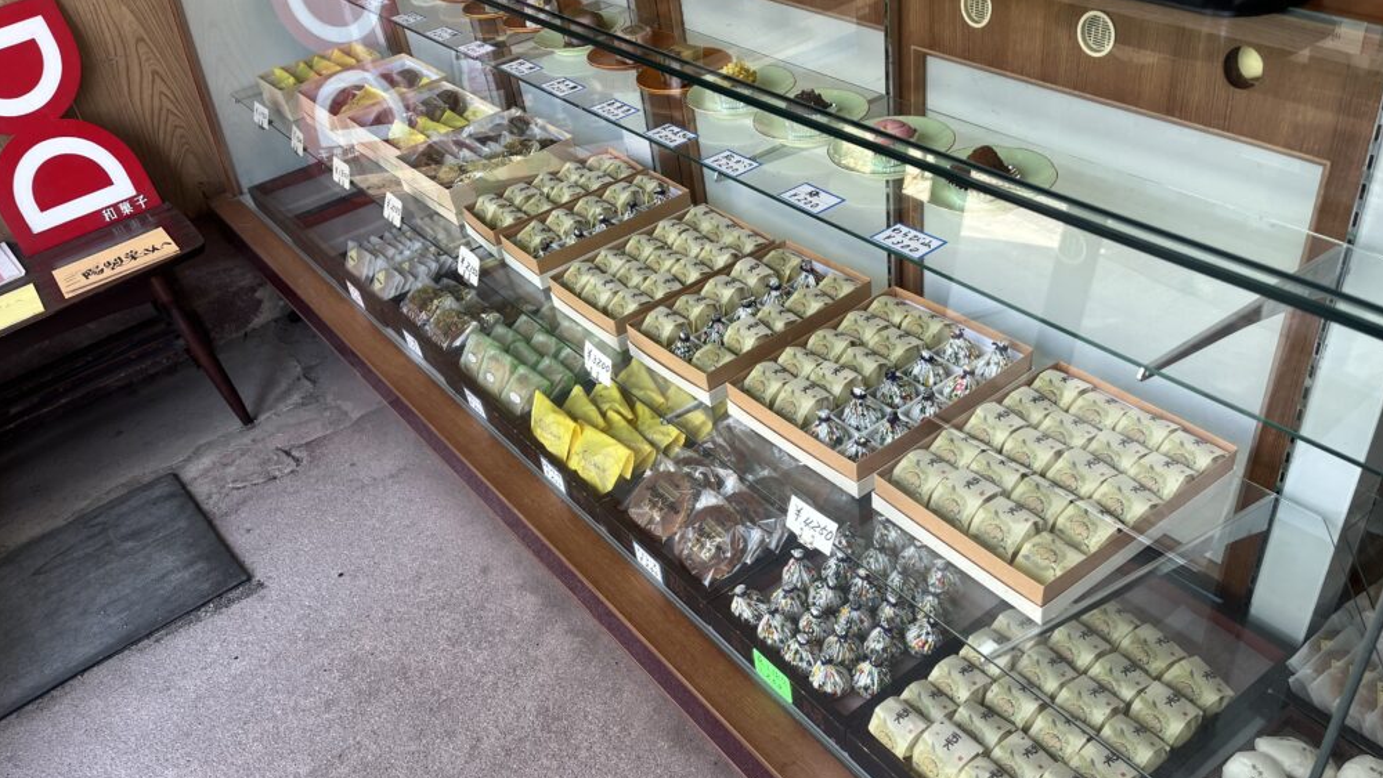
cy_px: 475
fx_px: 1064
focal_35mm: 29
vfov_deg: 40.0
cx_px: 704
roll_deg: +10.1
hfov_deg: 66.0
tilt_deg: -40.3
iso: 50
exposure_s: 1/120
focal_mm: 5.1
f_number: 1.6
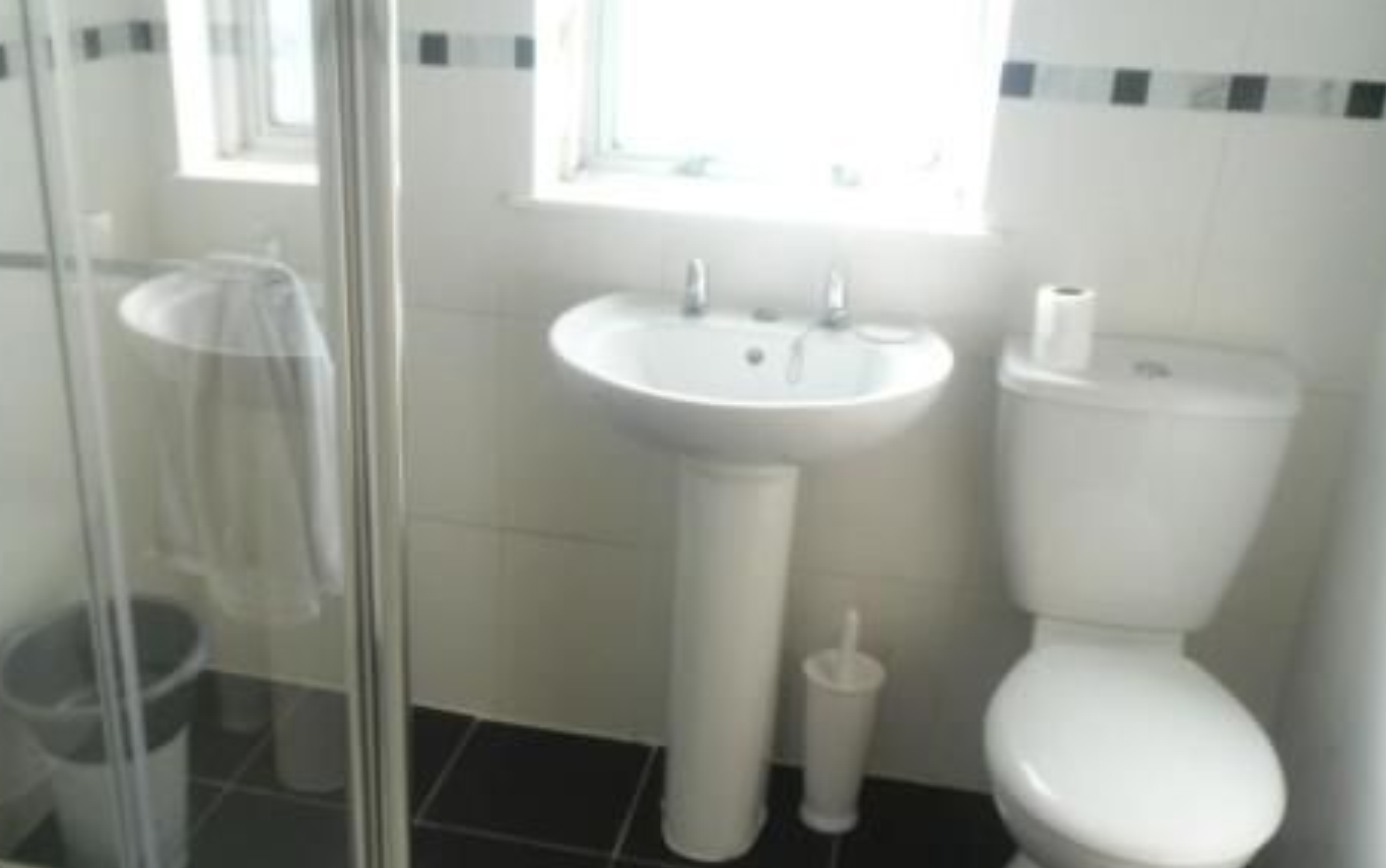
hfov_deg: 51.2
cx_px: 550
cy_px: 608
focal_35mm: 38
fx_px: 1436
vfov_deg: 33.2
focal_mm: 5.1
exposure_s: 1/86
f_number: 3.4
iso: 100
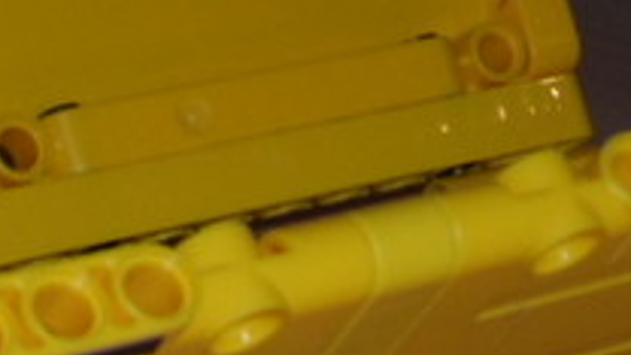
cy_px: 678
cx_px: 112
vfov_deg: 6.1
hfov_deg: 11.1
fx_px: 3229
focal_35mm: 193
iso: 100
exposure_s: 1/45
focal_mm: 6.8
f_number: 3.7
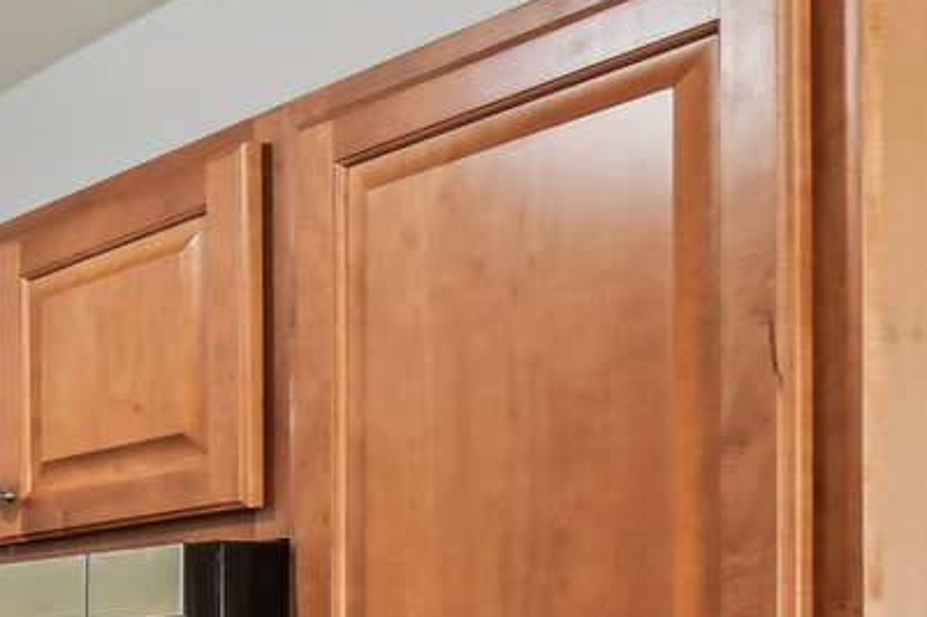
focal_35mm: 65
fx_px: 1672
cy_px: 705
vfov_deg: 19.8
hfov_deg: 20.5
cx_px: -790
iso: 400
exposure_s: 1/5
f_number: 11
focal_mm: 16
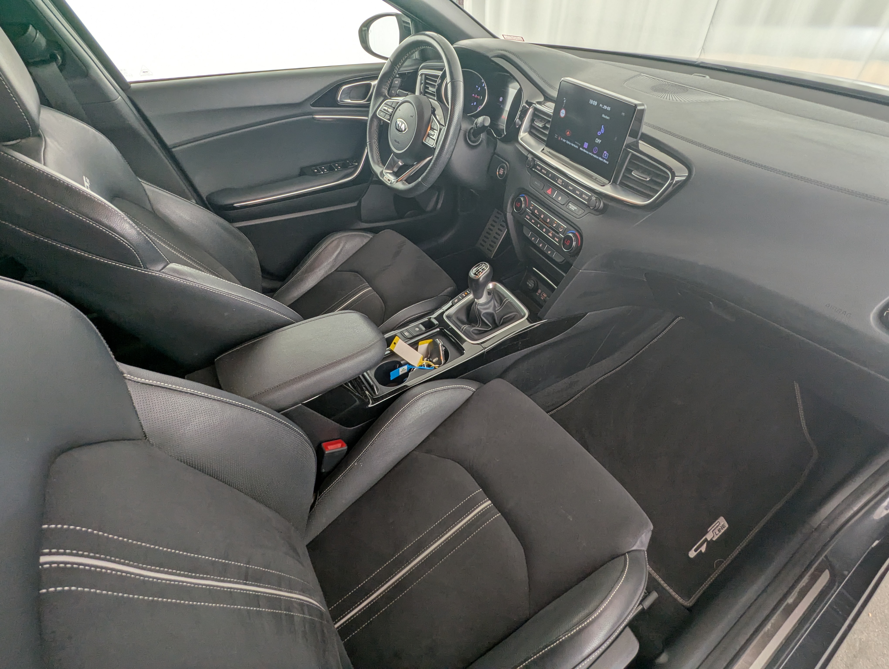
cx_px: 444
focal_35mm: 16
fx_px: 411
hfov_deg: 94.4
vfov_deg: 78.2
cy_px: 334
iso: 70
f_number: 2.2
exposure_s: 1/41.9
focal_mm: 2.35
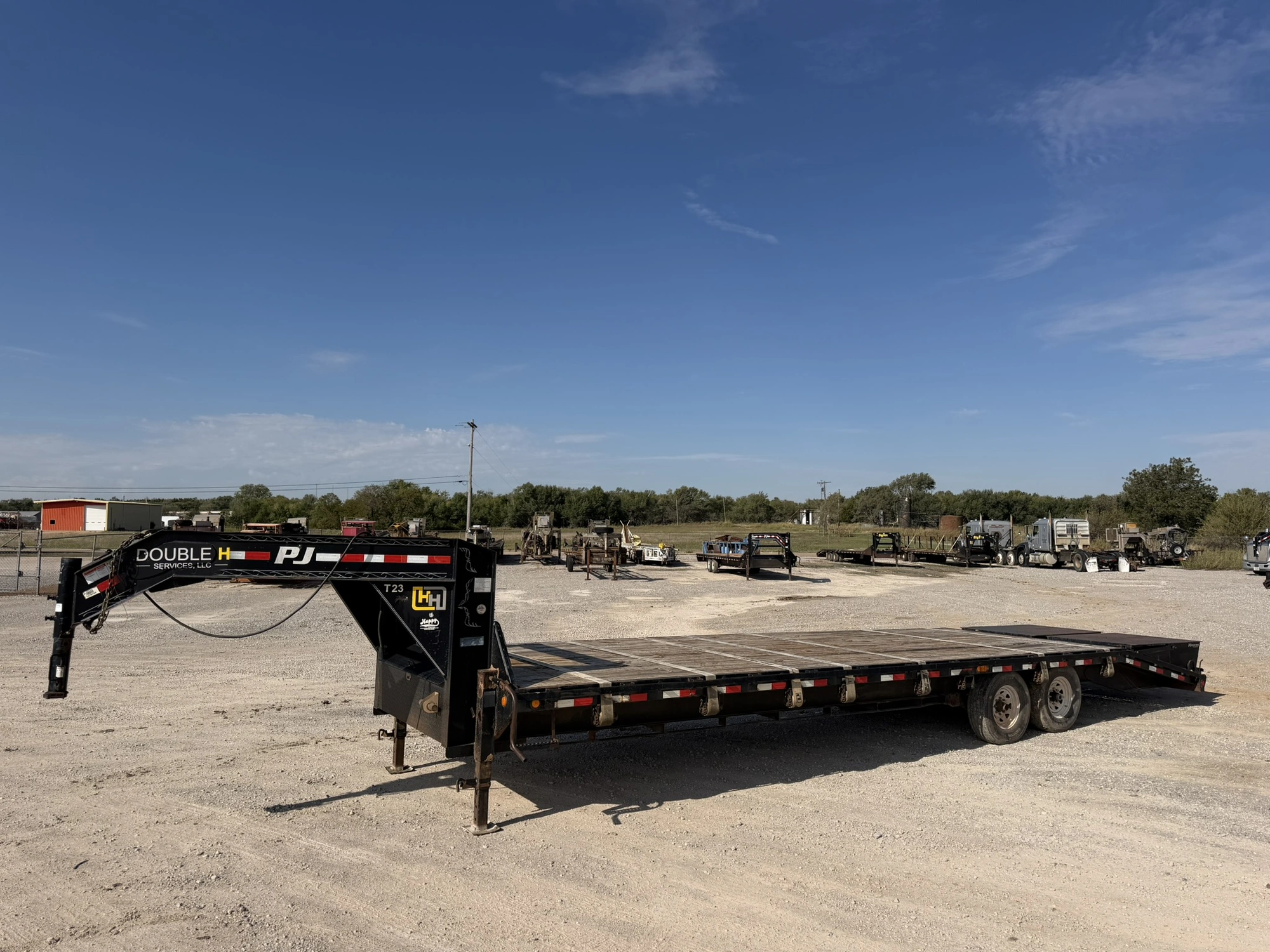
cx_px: 635
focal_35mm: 24
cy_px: 476
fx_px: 881
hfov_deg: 71.6
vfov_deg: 56.8
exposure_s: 1/9091
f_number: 1.78
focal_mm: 6.76
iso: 80
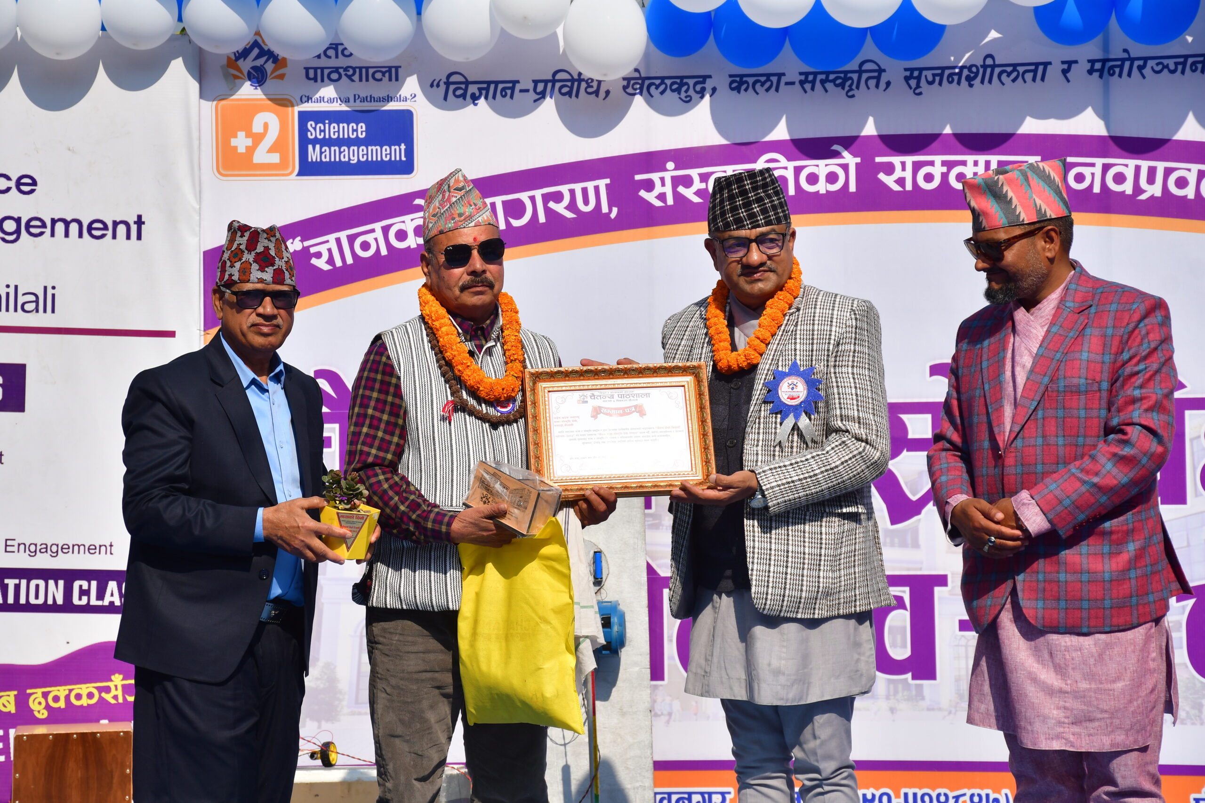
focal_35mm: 105
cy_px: 402
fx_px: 3515
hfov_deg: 19.5
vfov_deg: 13.0
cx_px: 602
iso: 160
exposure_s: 1/1000
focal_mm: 70
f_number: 5.6
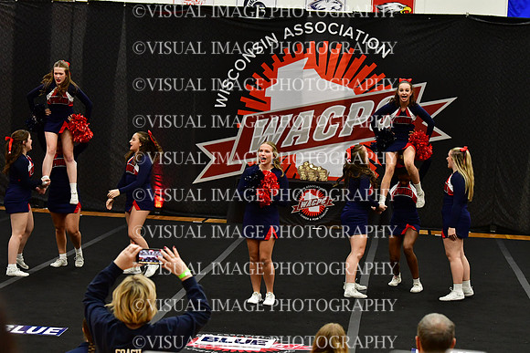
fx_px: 1546
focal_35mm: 105
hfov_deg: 19.5
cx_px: 265
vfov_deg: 13.0
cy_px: 176
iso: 4000
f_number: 4
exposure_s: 1/500
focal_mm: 70
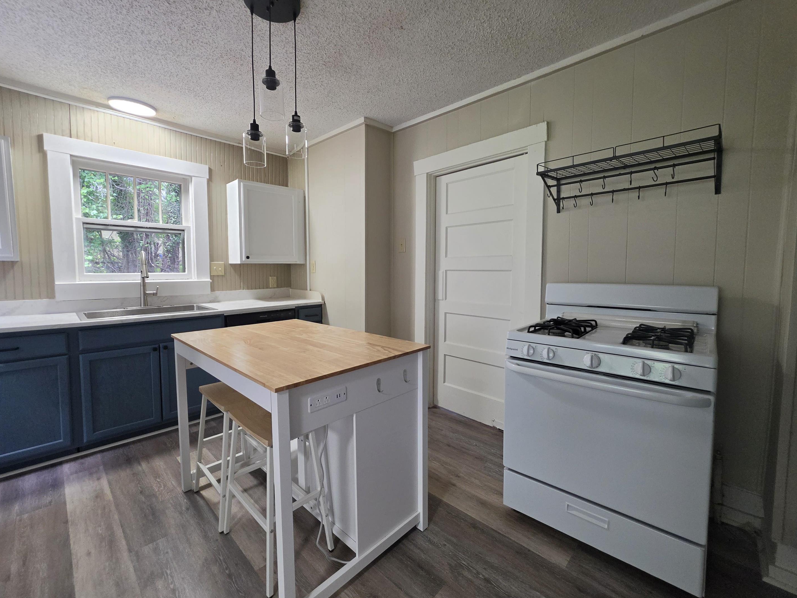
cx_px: 395
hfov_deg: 102.1
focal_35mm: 14
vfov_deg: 85.7
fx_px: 322
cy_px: 294
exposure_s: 1/120
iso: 250
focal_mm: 2.2
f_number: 1.9
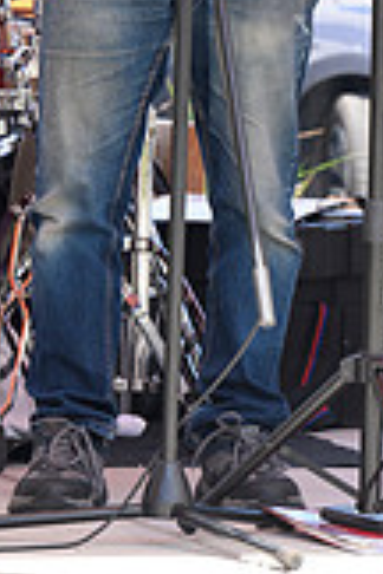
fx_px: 6415
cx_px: 27
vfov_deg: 5.1
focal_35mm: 402
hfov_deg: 3.4
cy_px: -124
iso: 800
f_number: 9
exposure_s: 1/400
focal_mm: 145
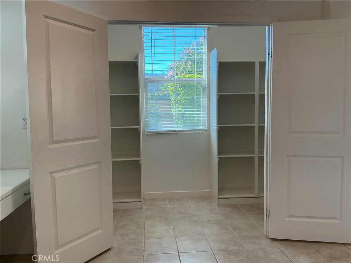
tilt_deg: -3.3
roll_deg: +1.2
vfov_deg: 48.2
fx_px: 294
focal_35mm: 29
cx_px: 176
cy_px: 132
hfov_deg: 61.7
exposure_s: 1/128
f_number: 1.8
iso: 32
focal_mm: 3
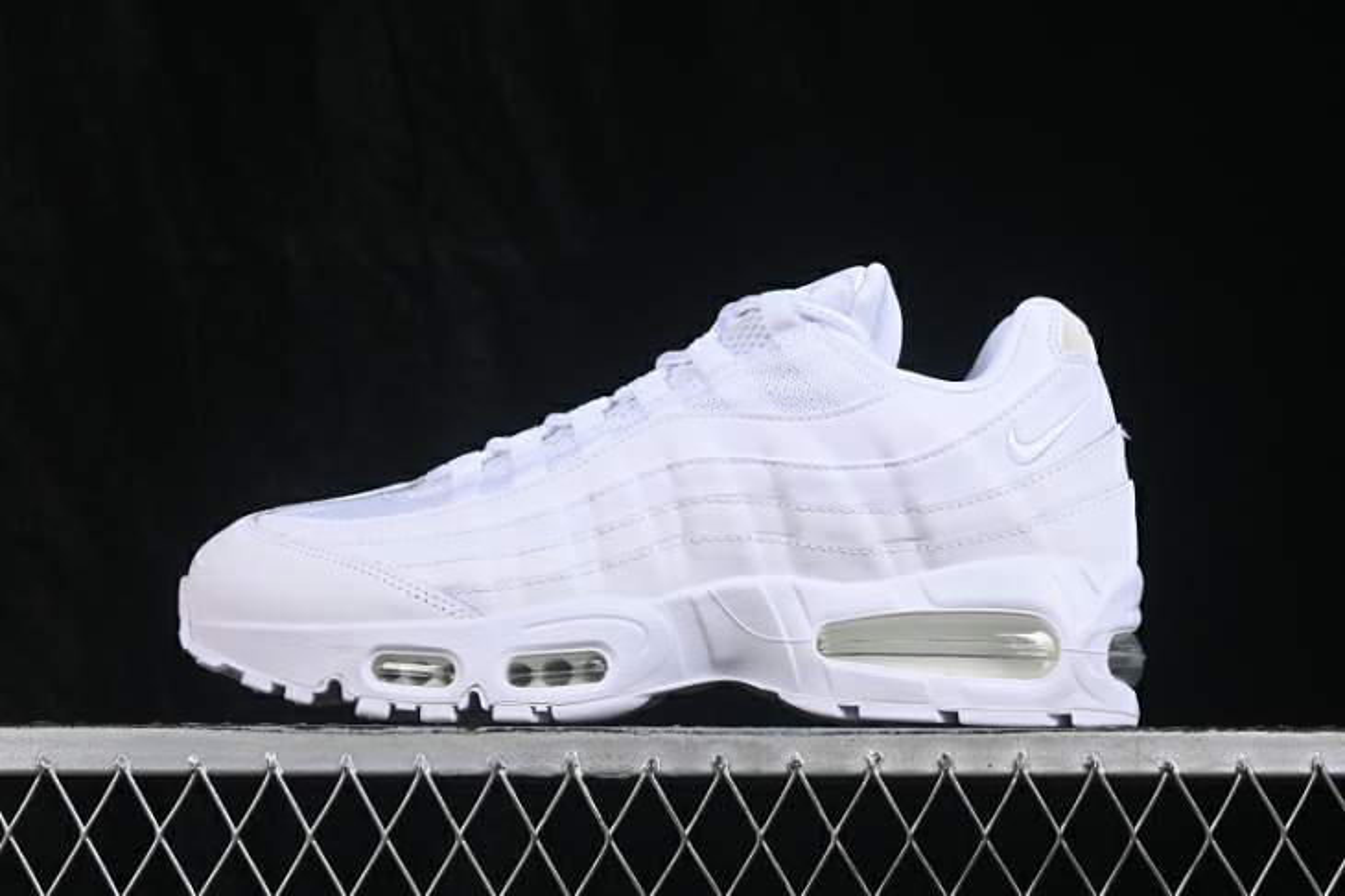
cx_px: 672
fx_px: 2801
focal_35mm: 75
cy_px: 448
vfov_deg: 18.2
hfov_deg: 27.0
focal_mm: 50
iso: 160
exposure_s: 1/80
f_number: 8
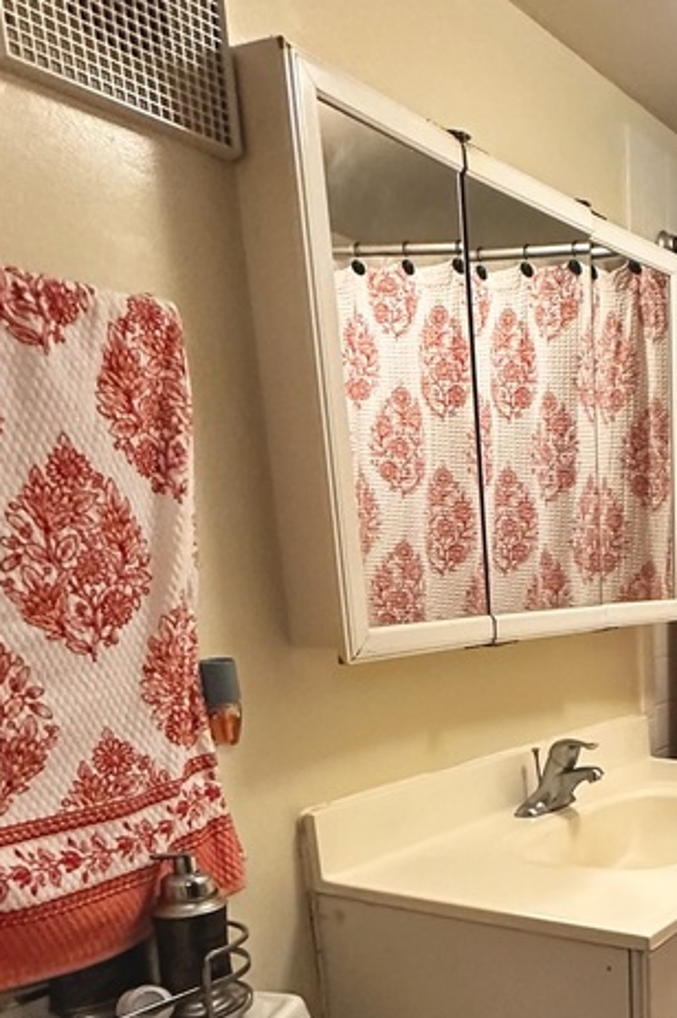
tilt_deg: -12.7
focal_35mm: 34
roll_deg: -1.9
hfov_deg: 31.9
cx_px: 826
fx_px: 960
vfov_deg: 53.1
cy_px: 776
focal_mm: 2.22
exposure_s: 1/60
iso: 400
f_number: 2.2
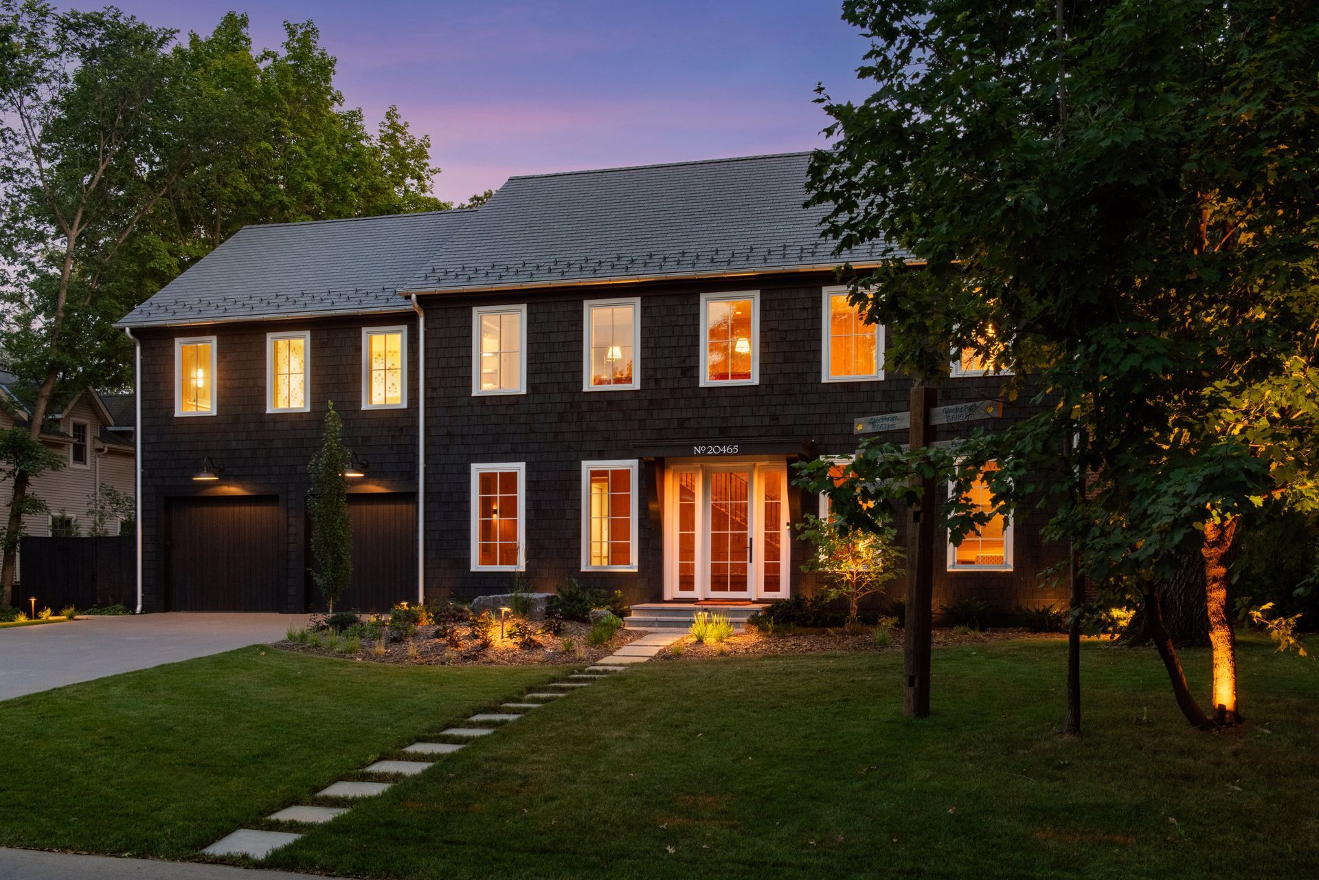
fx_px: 1282
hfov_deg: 54.4
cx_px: 660
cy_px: 440
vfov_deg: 37.9
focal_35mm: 35
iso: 1250
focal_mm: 35
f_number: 16
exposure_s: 1.3
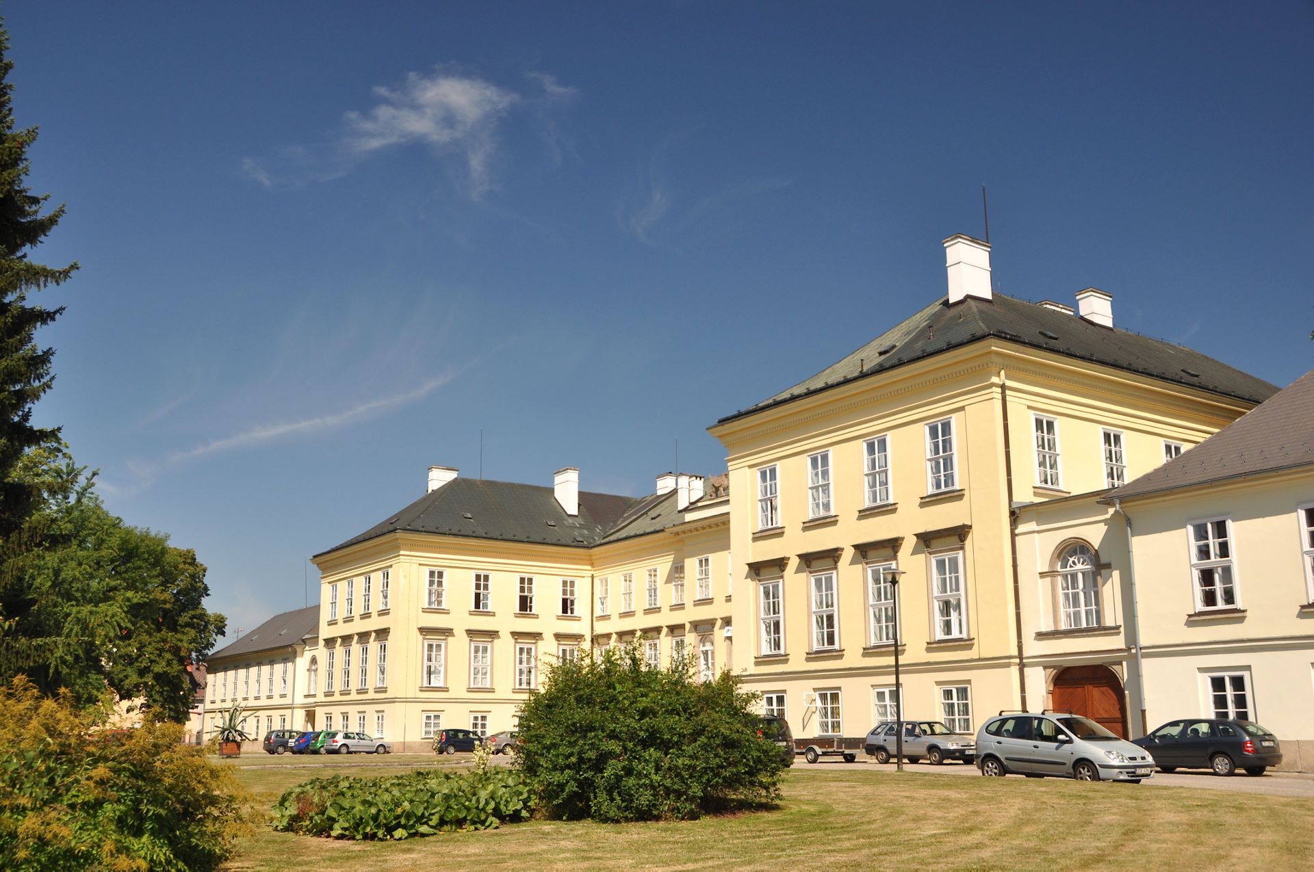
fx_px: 1203
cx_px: 657
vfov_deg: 39.9
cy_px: 436
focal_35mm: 33
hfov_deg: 57.3
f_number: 8
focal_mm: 22
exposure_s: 1/250
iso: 250
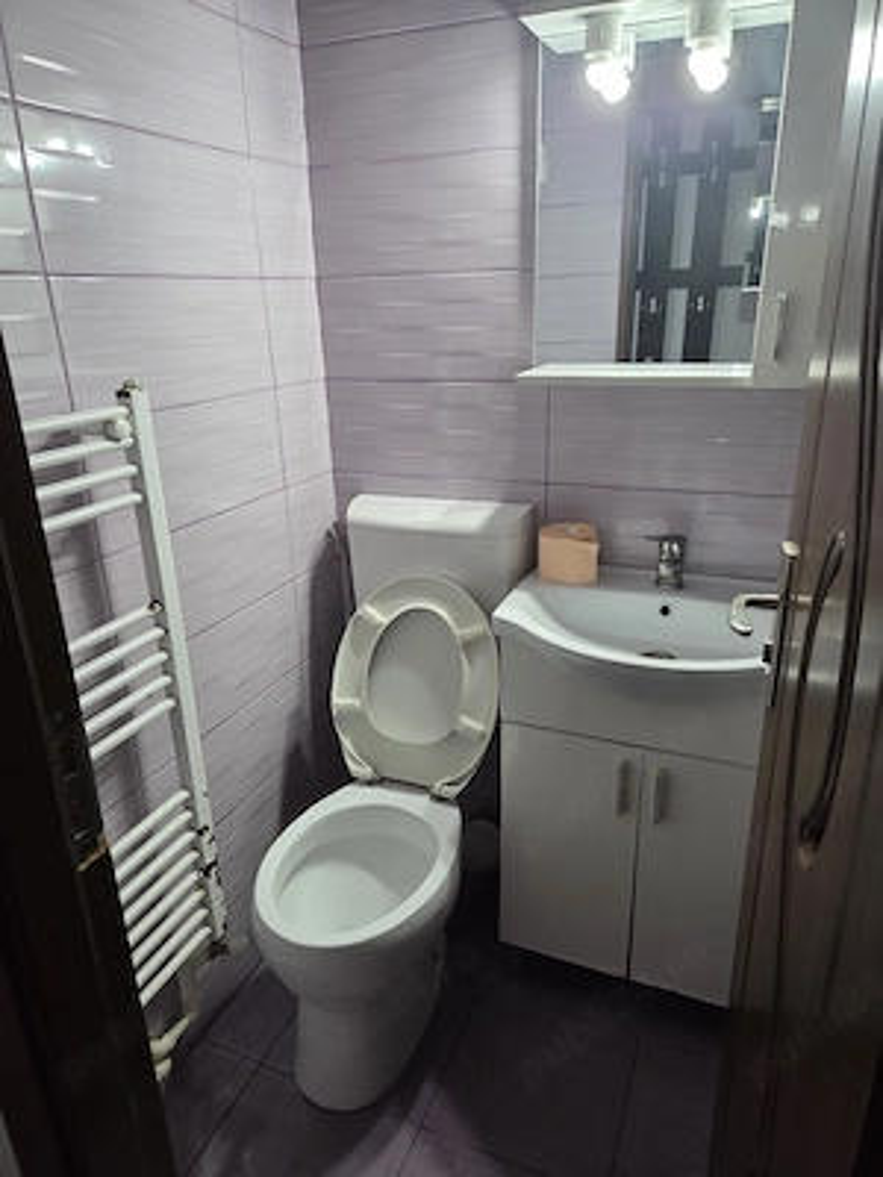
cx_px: 442
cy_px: 588
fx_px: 782
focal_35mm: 23
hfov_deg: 58.9
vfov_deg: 73.9
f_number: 1.8
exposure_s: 1/101
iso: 200
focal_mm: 5.4
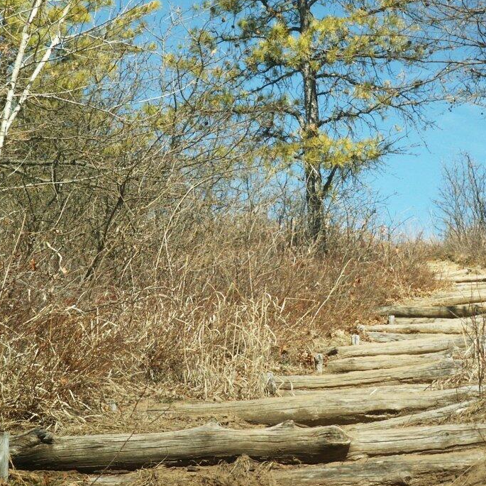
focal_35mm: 144
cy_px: 233
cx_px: 273
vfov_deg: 12.1
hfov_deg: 12.1
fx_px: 2287
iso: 64
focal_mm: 22.16
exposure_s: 1/60
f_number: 8
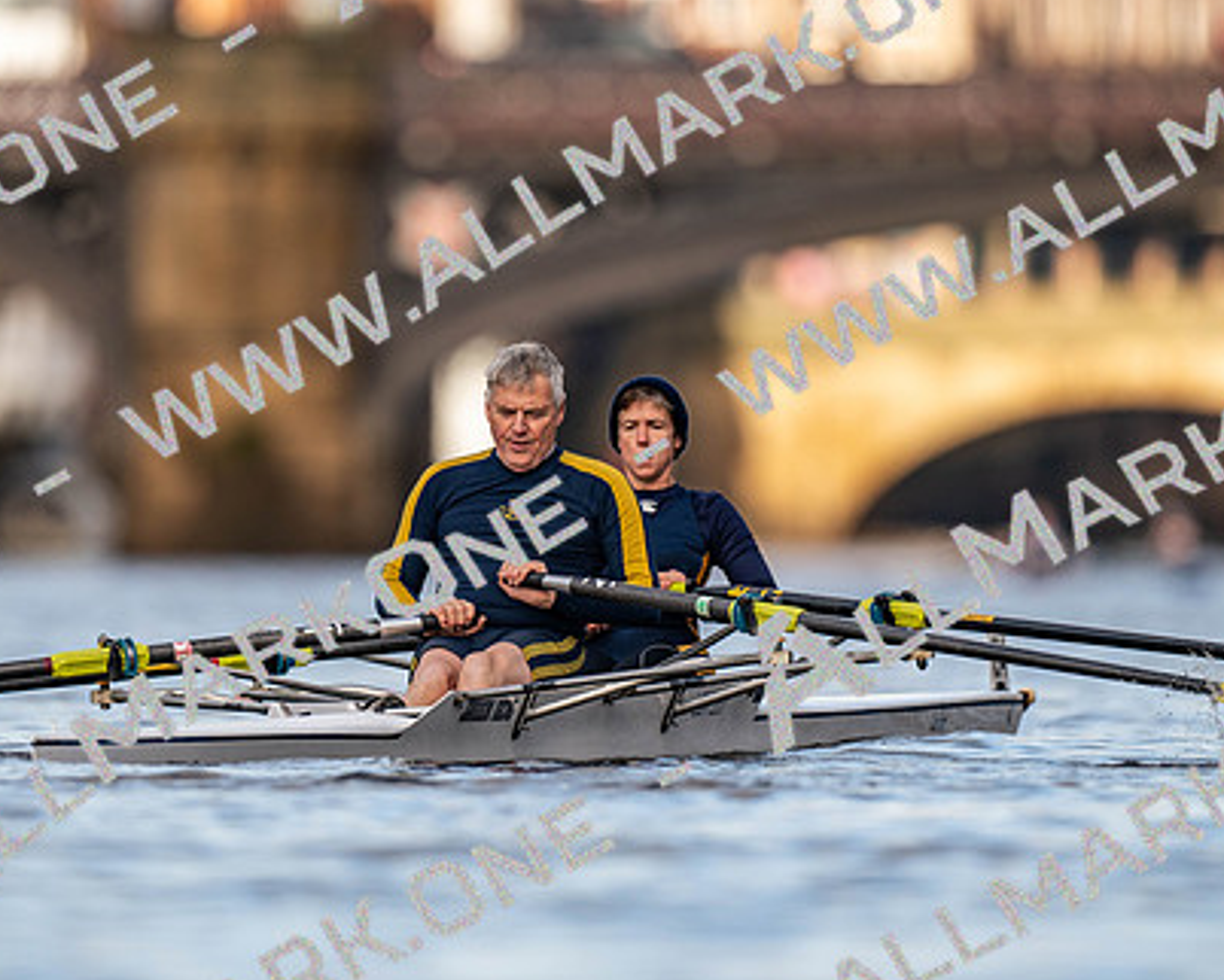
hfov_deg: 2.4
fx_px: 29430
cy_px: 467
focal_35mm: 812
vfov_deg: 1.9
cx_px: 496
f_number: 4
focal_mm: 600
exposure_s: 1/2500
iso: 560
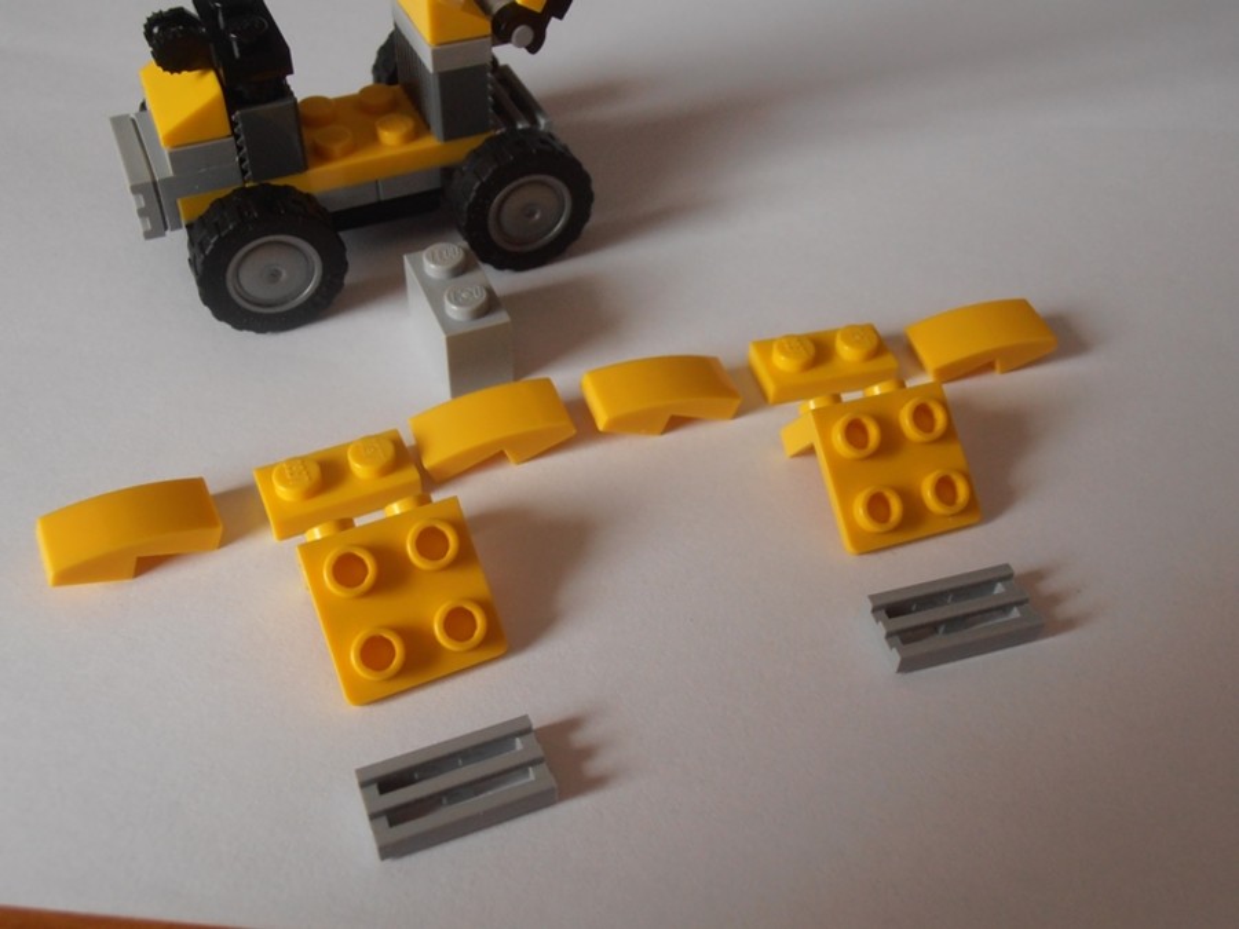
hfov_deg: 50.1
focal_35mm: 37
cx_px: 620
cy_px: 464
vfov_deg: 38.7
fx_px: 1324
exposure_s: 1/30
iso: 125
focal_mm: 6.61
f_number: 3.9
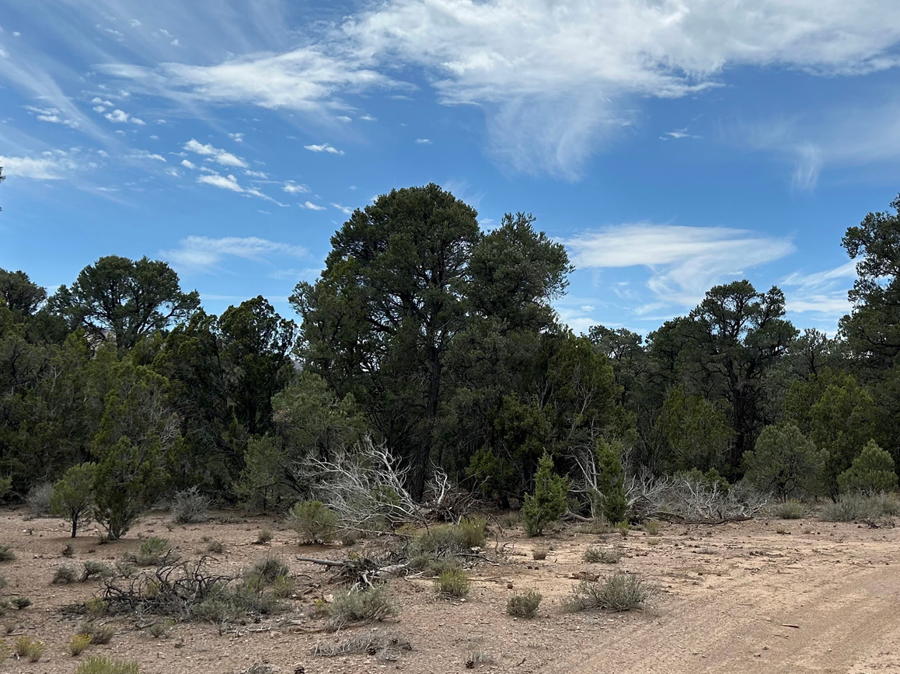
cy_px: 294
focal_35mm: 46
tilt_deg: +7.5
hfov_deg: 41.1
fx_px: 1196
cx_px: 528
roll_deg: -2.8
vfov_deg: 31.5
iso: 50
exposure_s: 1/6993
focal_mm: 5.7
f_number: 1.5
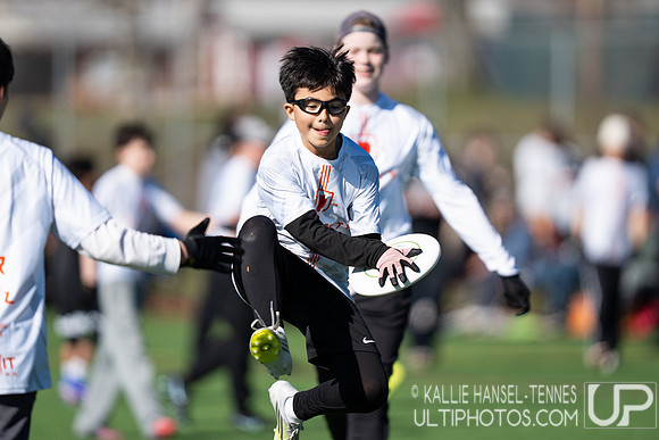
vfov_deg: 2.9
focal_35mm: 476
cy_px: 179
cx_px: 356
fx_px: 8707
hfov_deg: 4.3
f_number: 2.8
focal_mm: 400
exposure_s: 1/2000
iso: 100
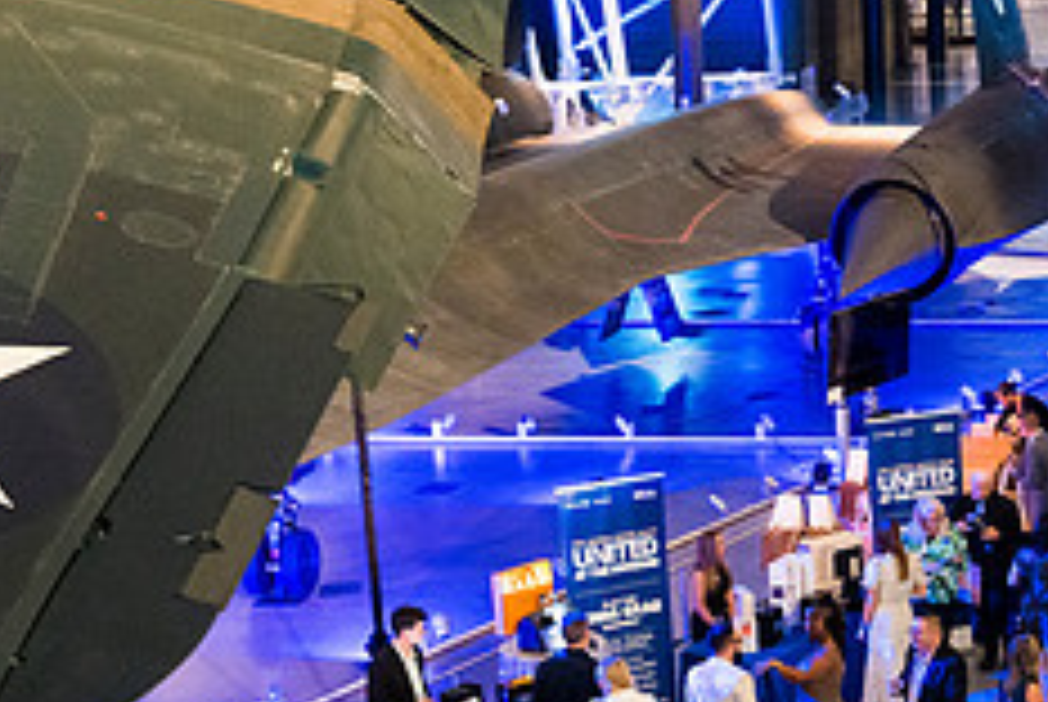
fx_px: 2536
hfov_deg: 21.9
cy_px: 556
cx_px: 1205
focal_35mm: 87
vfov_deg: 15.7
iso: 4000
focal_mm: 35
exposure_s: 1/50
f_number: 4
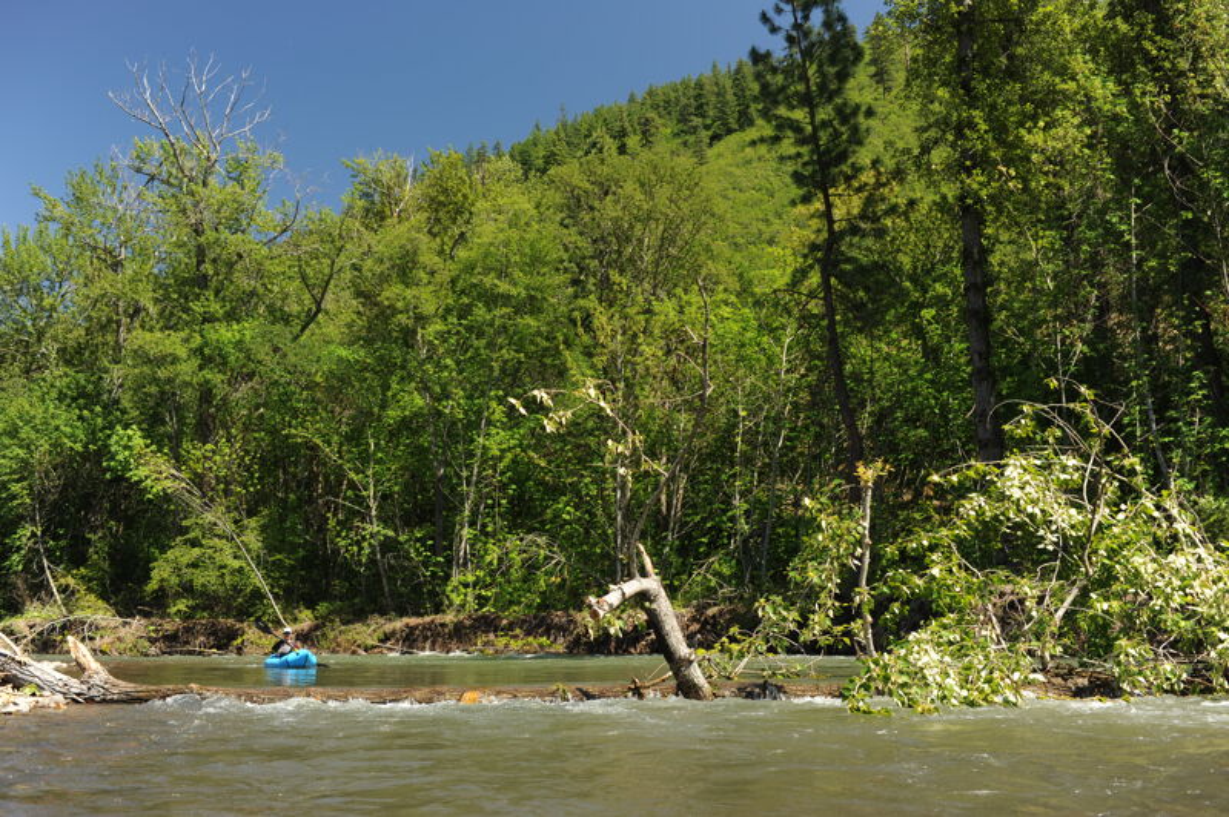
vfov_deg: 37.8
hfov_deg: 54.5
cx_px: 614
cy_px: 408
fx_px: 1194
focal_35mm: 35
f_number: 5.6
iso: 200
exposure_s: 1/250
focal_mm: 35
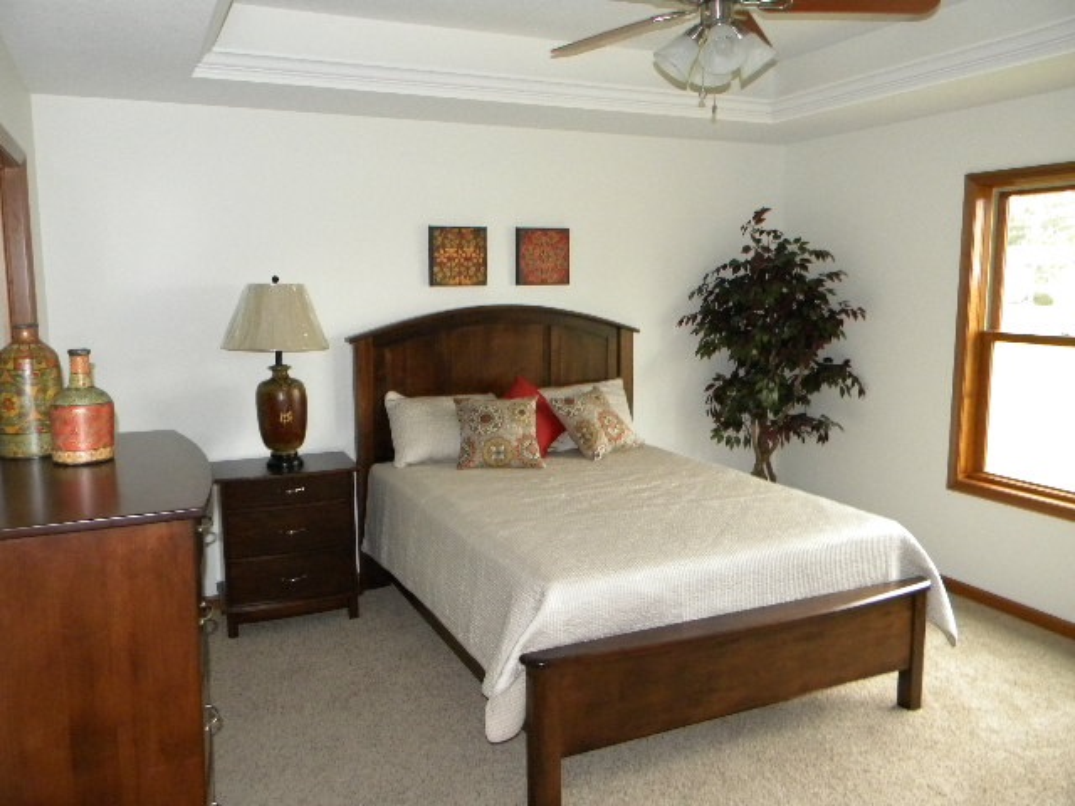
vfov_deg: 49.7
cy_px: 403
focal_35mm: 28
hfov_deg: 63.4
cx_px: 538
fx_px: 870
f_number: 3.5
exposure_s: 1/26
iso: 400
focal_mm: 5
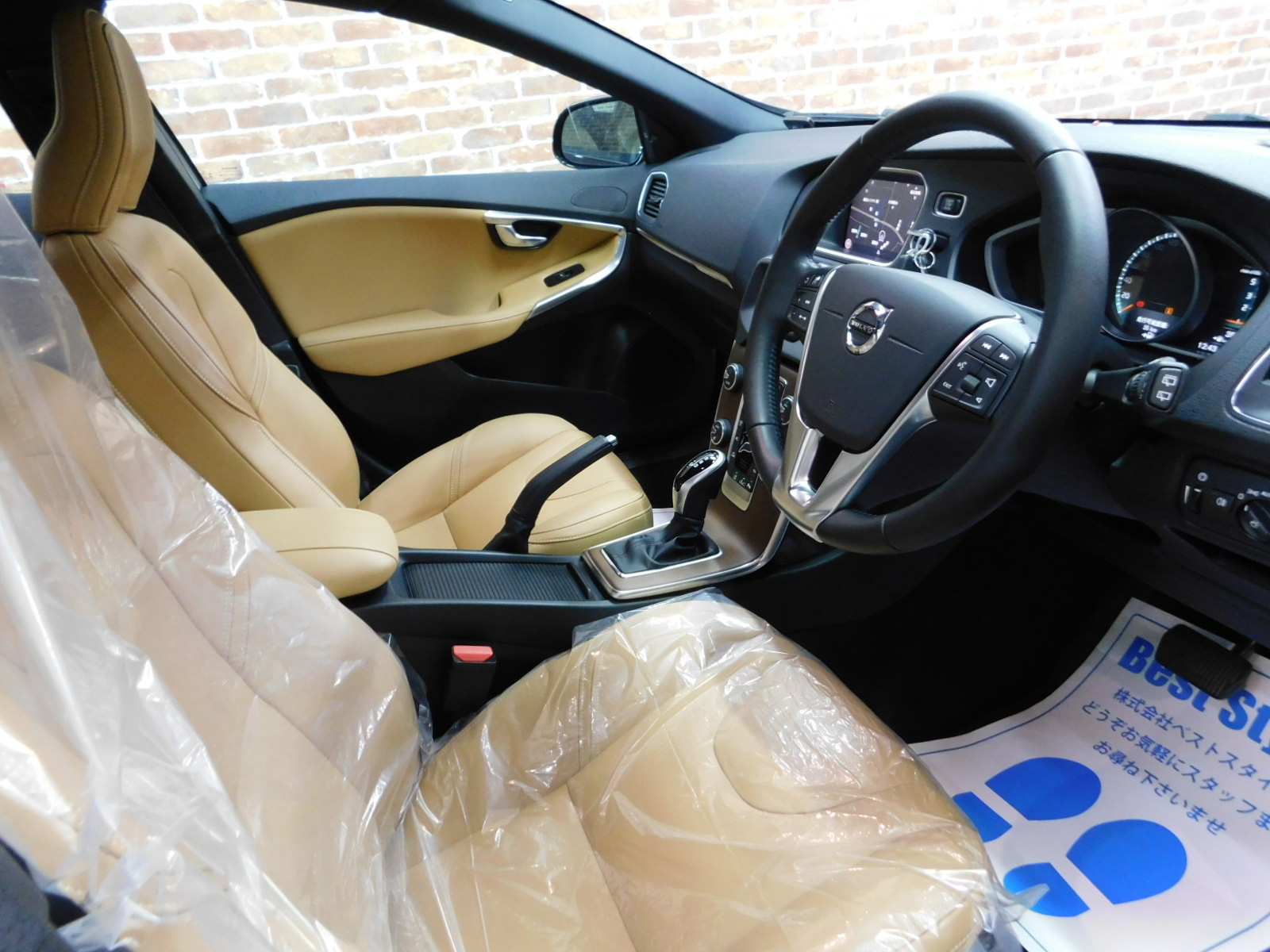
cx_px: 635
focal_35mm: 23
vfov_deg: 58.9
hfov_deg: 73.9
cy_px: 476
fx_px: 844
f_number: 3
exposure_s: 1/15
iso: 400
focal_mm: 4
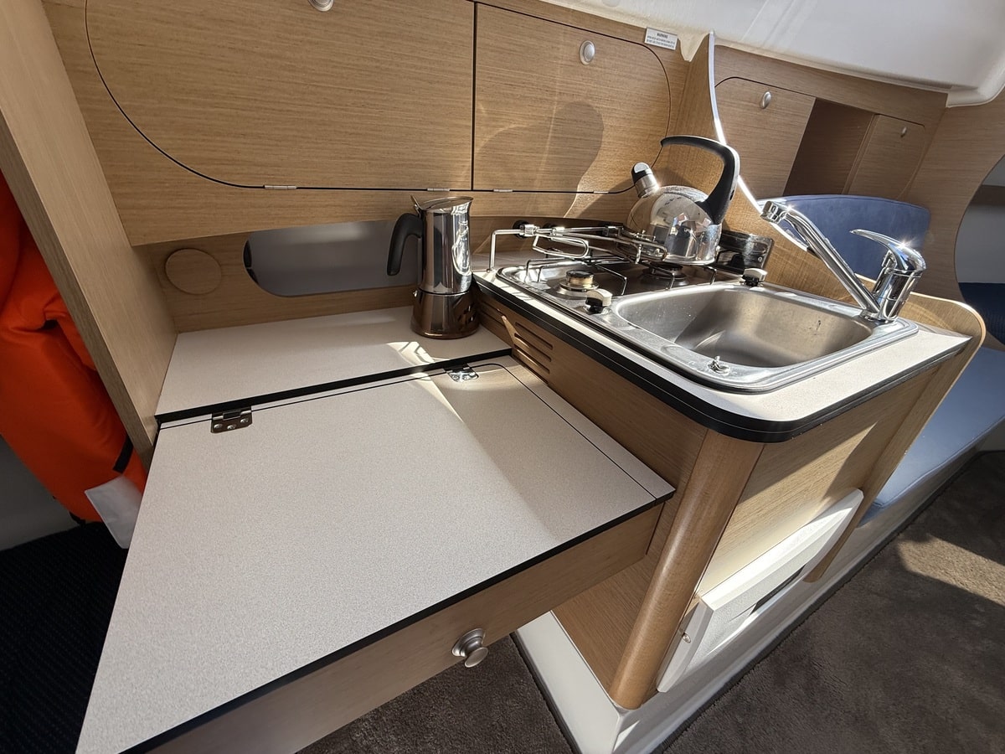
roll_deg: -7.0
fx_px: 406
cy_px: 377
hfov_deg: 102.1
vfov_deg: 85.7
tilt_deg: -25.0
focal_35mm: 14
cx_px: 502
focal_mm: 2.22
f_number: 2.2
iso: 64
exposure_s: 1/267
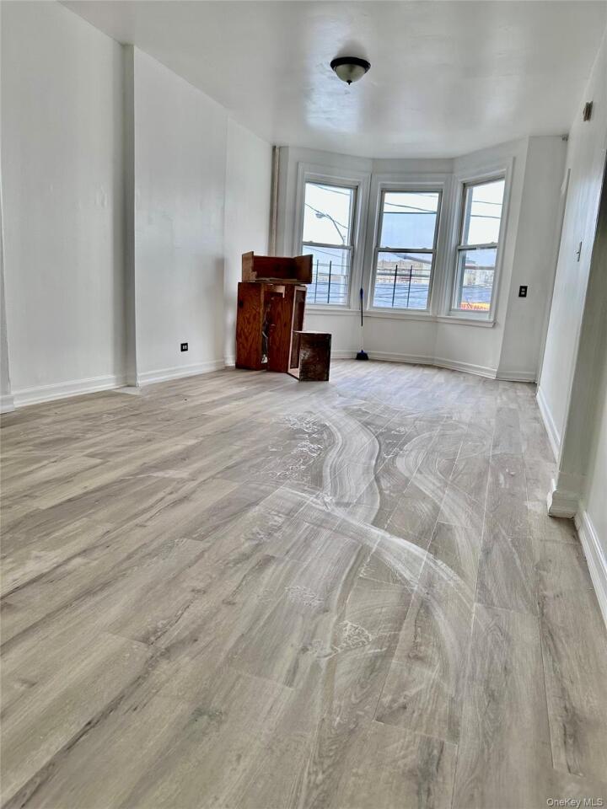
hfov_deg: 56.8
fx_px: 561
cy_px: 404
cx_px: 304
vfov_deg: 71.6
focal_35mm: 24
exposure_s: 1/134
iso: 80
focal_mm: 6.86
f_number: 1.78
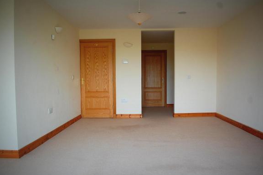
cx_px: 134
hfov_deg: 63.7
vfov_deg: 44.9
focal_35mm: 29
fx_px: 212
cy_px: 92
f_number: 3.5
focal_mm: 18
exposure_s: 1/50
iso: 400
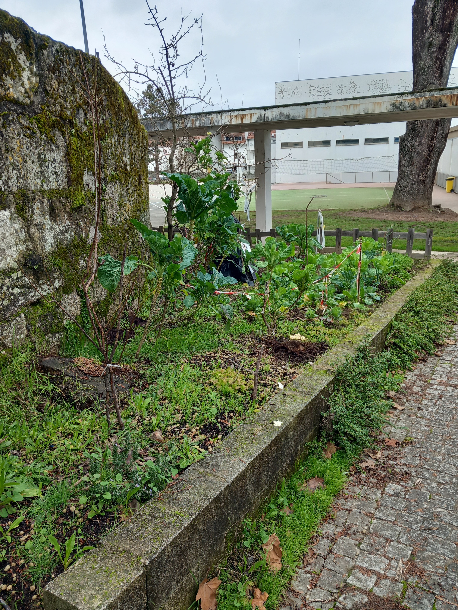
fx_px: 476
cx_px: 229
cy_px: 305
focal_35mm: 27
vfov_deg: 65.3
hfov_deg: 51.4
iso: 20
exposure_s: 1/100
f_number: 1.8
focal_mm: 4
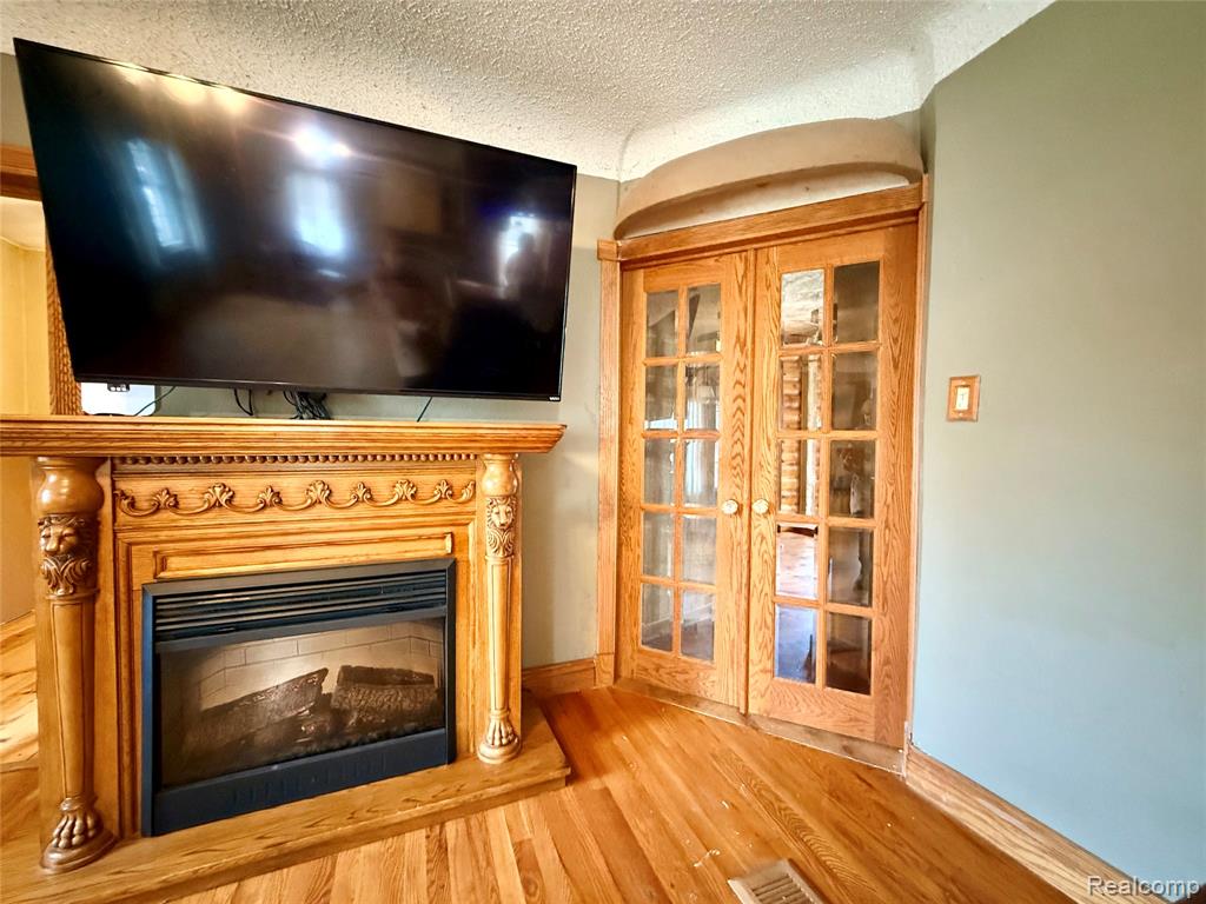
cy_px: 452
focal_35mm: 14
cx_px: 603
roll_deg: +0.0
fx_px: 488
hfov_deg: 102.1
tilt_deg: -1.5
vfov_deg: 85.7
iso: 1600
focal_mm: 2.22
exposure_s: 1/40
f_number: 2.2
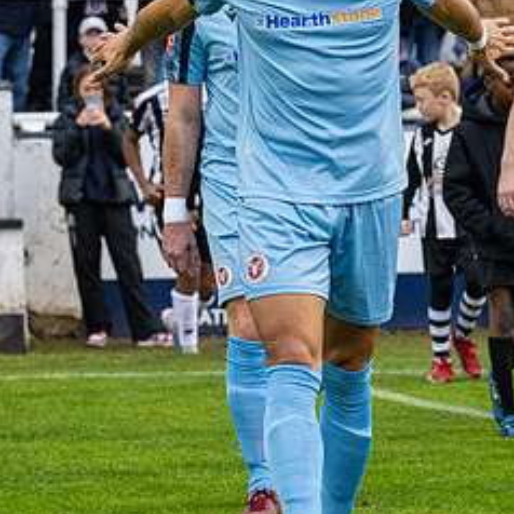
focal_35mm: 255
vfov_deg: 6.9
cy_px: 309
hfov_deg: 6.9
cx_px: 304
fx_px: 4284
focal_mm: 70
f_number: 4
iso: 2000
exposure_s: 1/400
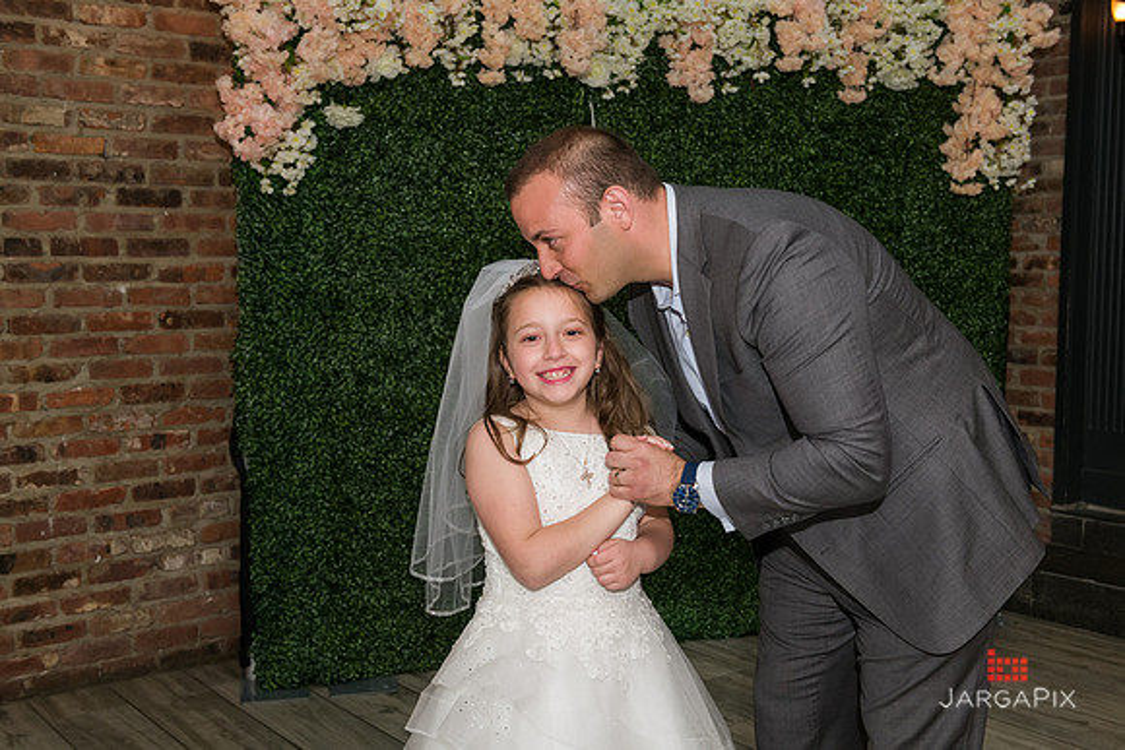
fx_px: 1313
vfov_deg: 31.9
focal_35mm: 42
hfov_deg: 46.4
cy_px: 375
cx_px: 562
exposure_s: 1/125
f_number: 5.6
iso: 1600
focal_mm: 42
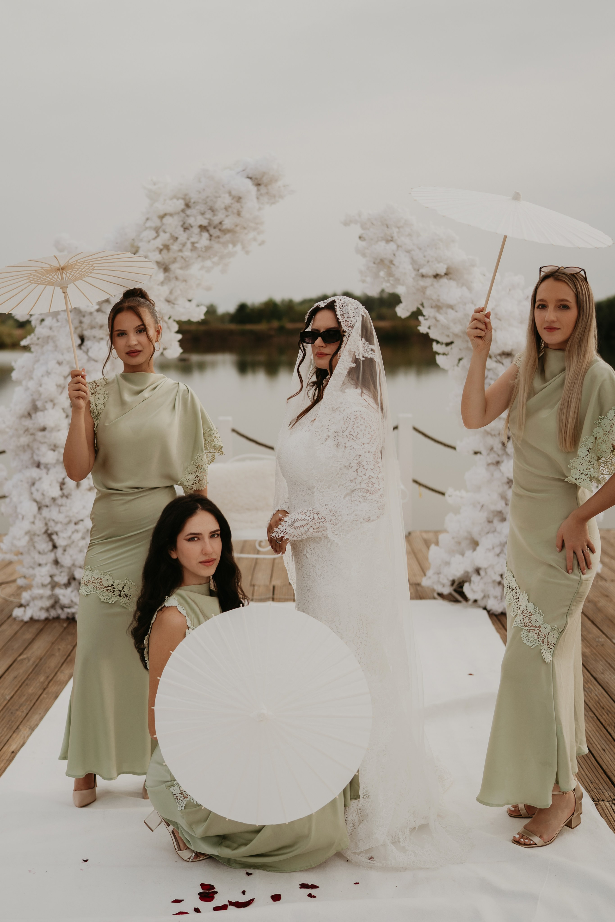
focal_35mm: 35
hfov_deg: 37.9
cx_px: 308
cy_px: 461
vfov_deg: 54.4
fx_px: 897
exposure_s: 1/1600
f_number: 1.8
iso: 80
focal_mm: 35
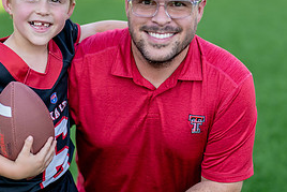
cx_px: 115
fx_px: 925
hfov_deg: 17.6
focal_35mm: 116
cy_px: 105
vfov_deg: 11.8
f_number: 1.2
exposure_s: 1/1250
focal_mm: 50
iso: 100
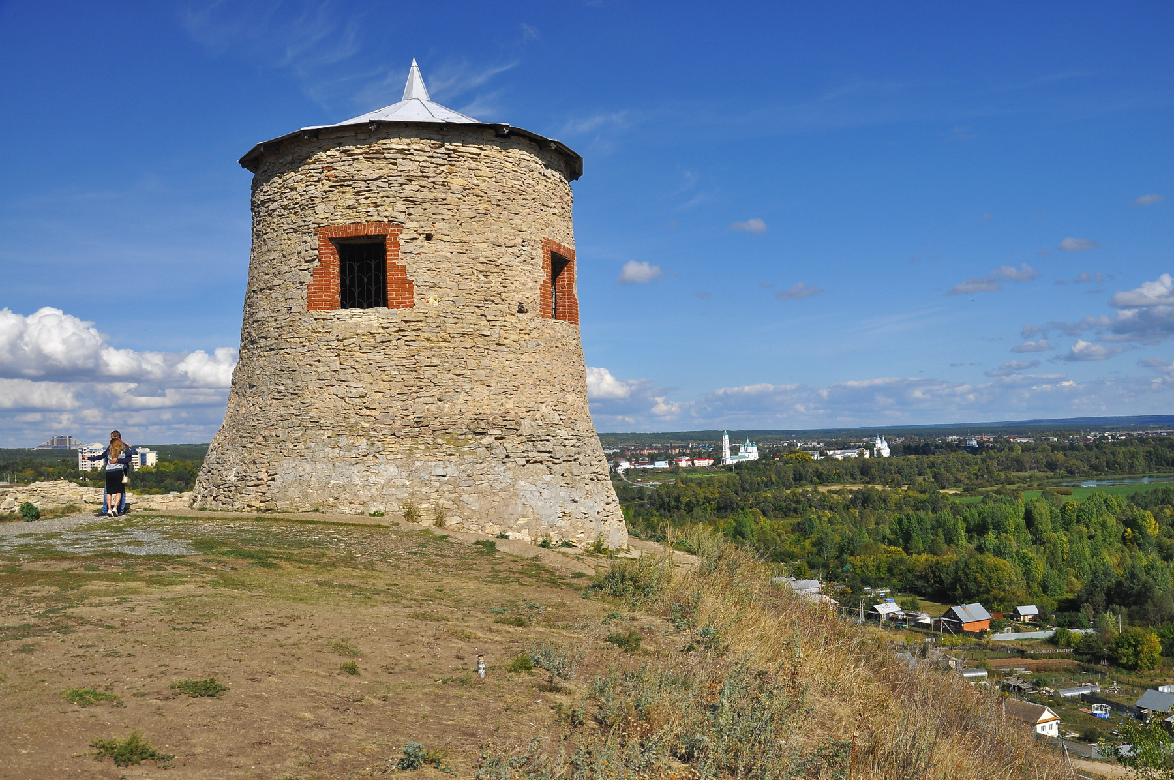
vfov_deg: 39.9
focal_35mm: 33
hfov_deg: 57.3
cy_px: 390
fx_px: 1075
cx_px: 587
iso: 200
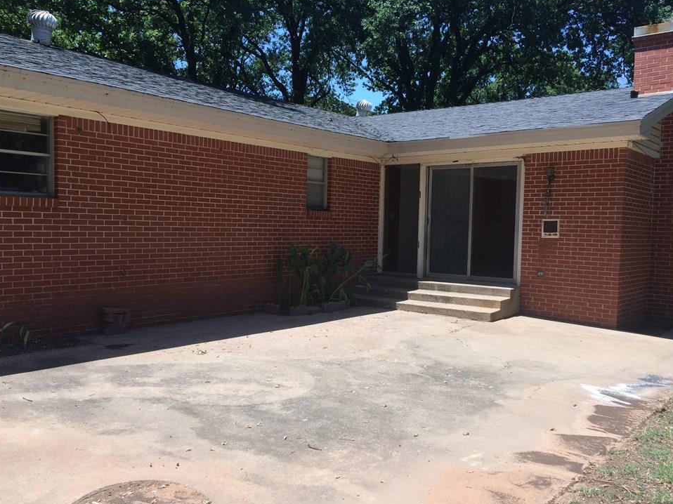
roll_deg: -1.8
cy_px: 260
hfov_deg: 58.4
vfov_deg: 45.4
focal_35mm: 31
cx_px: 344
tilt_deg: +0.0
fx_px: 603
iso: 32
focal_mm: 4.15
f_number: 2.2
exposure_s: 1/1208
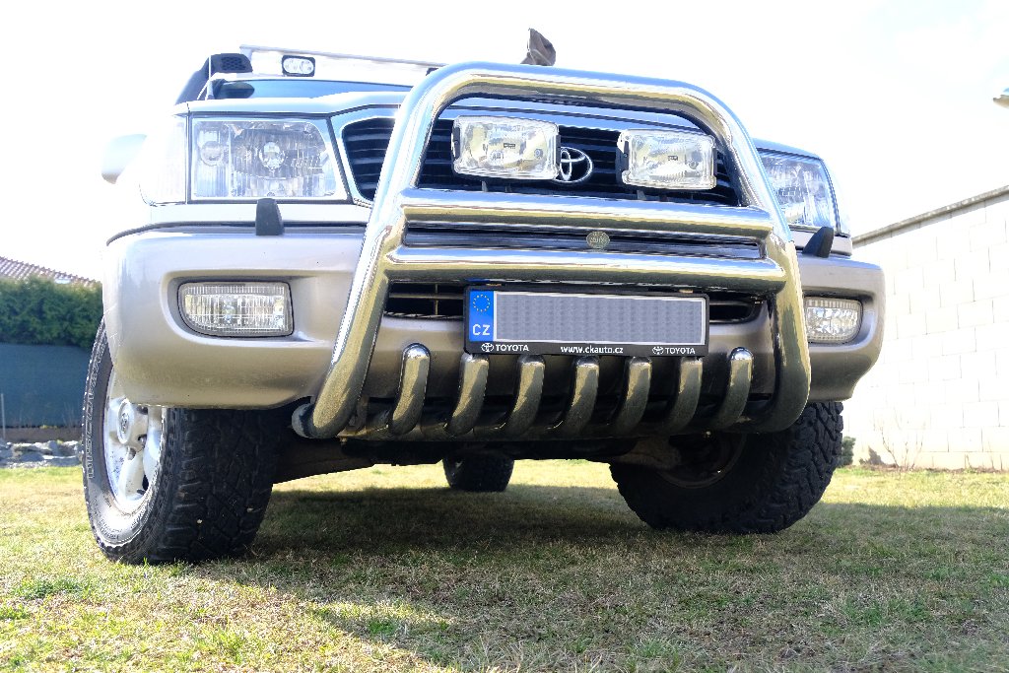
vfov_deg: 37.9
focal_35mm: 35
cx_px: 504
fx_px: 981
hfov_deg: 54.4
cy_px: 336
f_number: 5.6
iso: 1600
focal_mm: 23.3
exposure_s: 1/1300
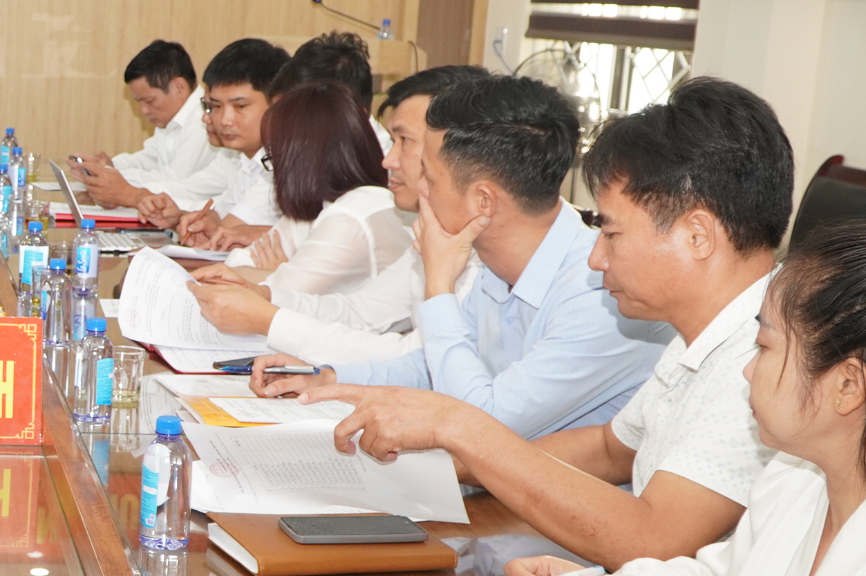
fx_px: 1730
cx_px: -133
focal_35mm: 72
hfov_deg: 25.6
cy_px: 418
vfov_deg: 18.8
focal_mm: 20
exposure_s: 1/160
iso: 640
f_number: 4
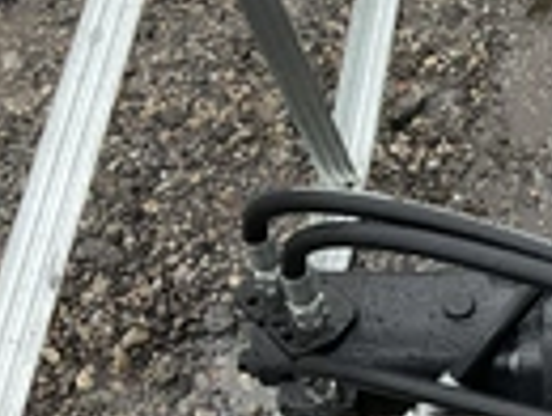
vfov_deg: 16.6
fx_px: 1422
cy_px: 157
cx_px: 803
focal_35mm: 89
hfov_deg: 19.4
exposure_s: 1/73
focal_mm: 3
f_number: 1.8
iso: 64
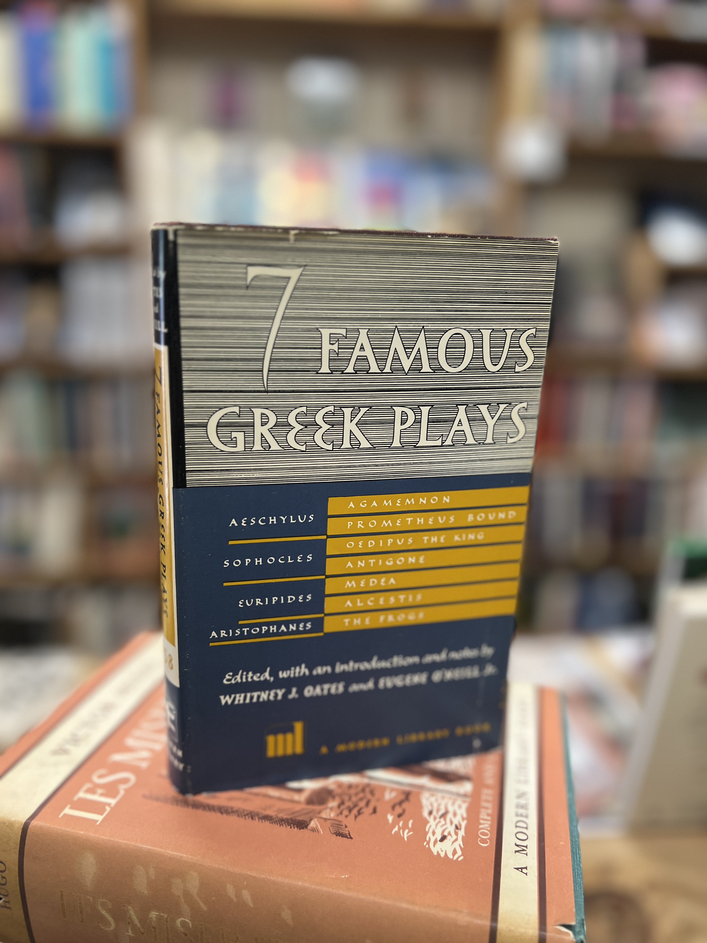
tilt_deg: -9.4
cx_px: 354
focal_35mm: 26
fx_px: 708
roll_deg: -0.1
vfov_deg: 67.3
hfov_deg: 53.1
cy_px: 472
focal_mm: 5.7
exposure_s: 1/60
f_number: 1.5
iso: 125
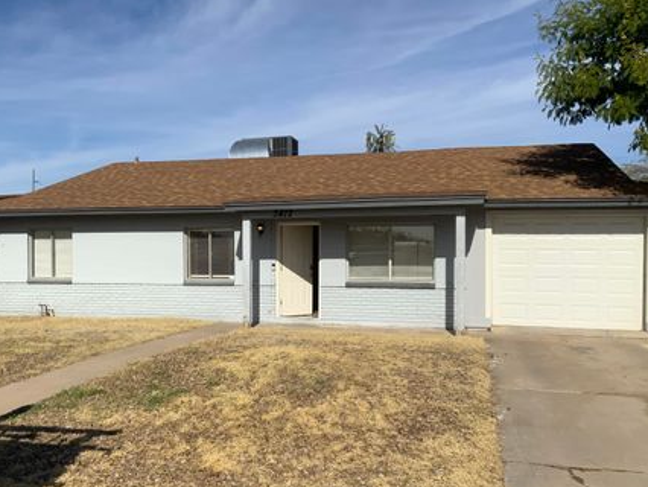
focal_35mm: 34
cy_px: 273
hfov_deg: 53.9
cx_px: 301
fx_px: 637
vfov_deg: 41.8
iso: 20
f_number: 1.8
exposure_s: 1/4785
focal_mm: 3
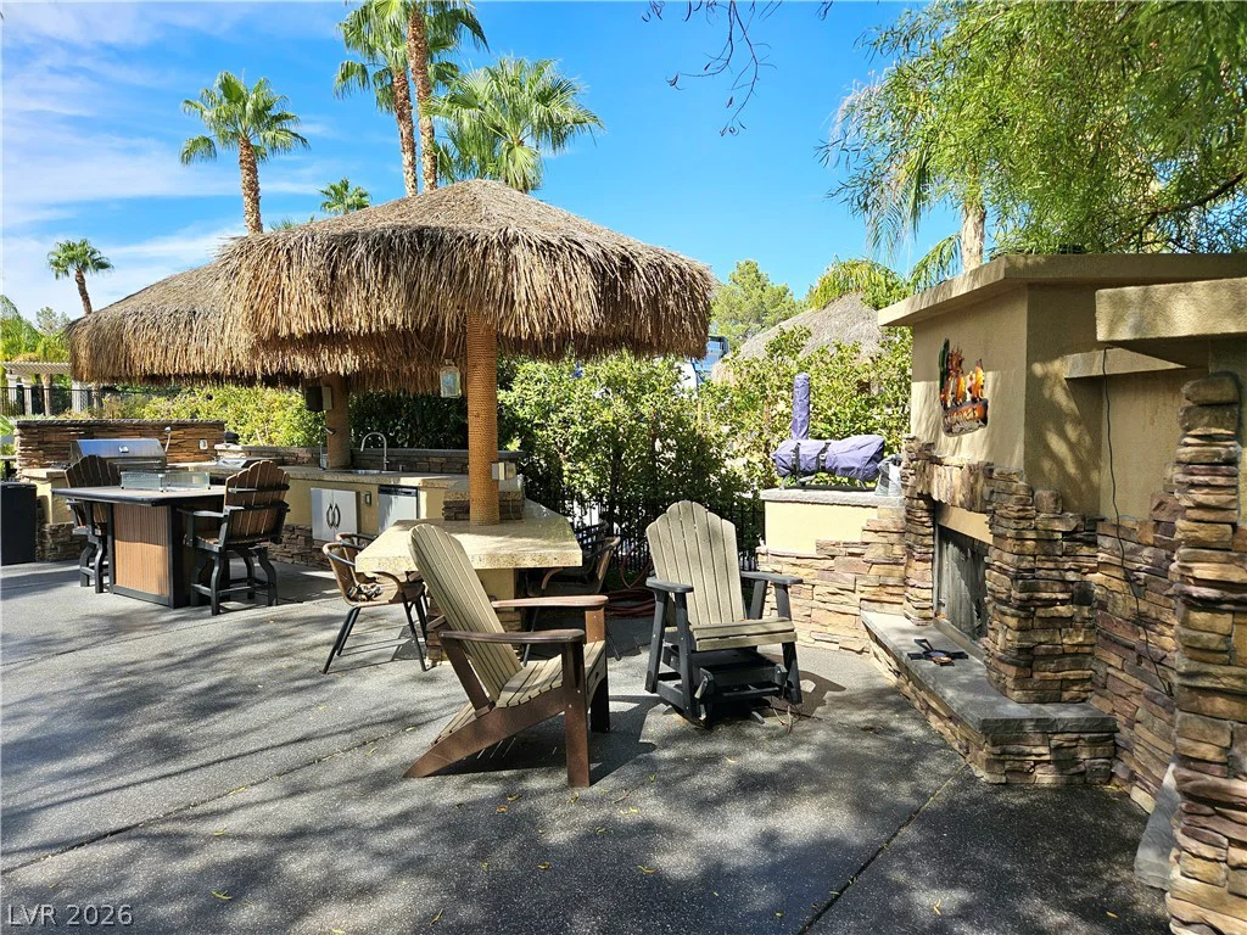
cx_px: 624
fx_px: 829
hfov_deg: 73.9
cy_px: 468
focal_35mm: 23
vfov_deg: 58.9
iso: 25
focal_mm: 5.4
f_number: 1.8
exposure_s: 1/1111
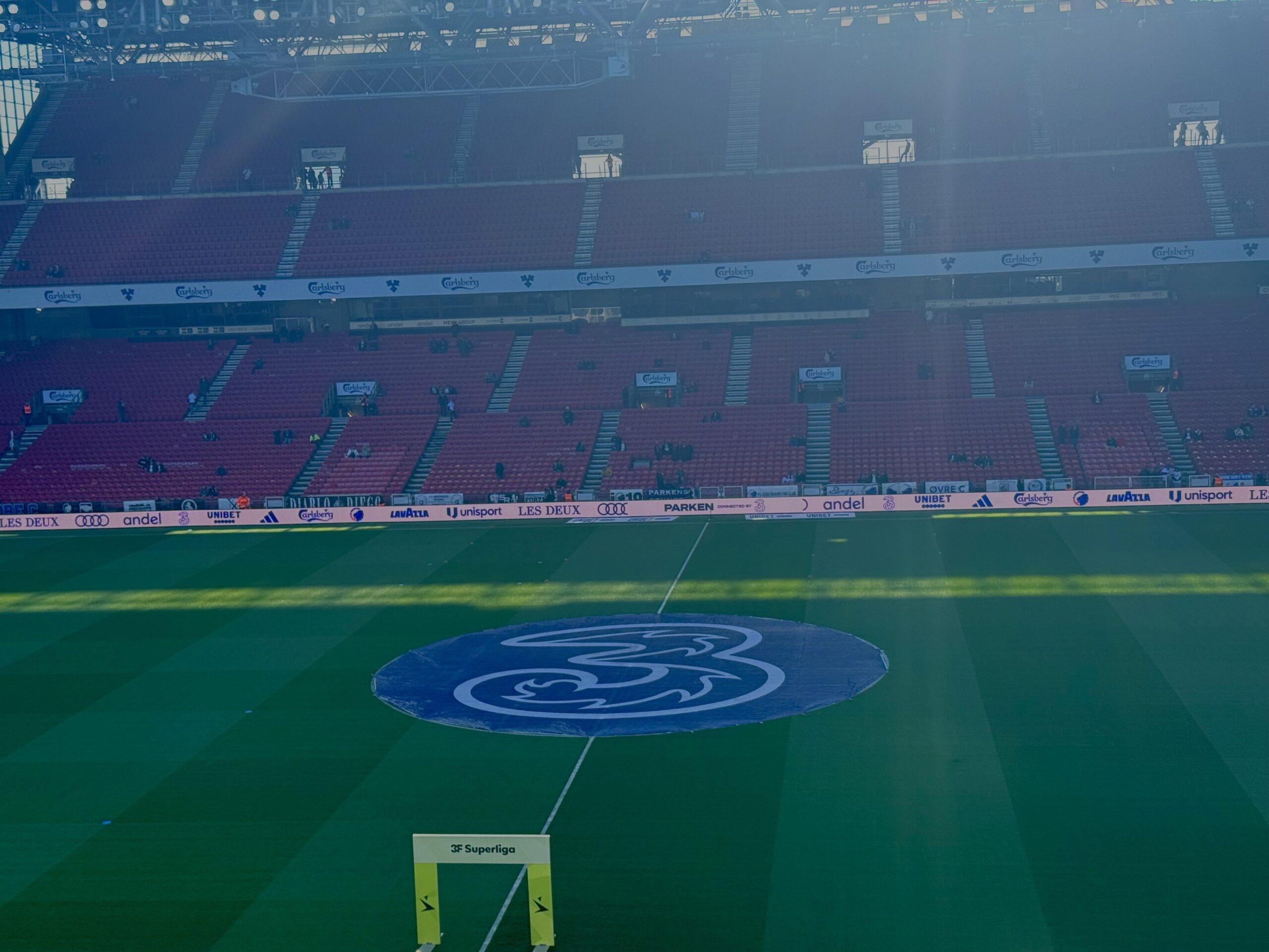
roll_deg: +1.8
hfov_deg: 39.7
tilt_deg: -7.0
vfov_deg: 30.3
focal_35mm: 48
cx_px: 634
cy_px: 476
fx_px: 1760
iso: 80
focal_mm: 6.76
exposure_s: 1/2415
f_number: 1.78
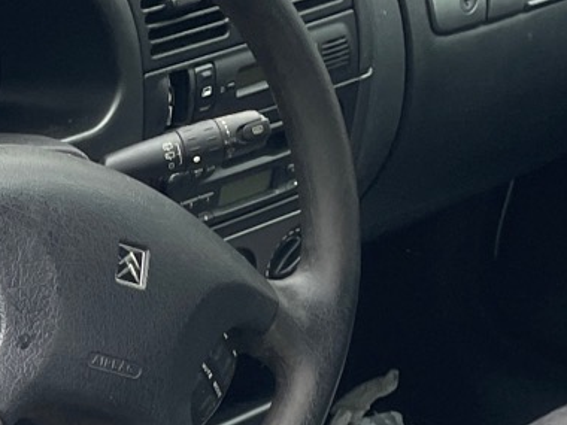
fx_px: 2015
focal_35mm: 123
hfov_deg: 14.3
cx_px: -428
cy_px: 503
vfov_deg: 11.8
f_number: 1.6
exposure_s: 1/121
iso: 64
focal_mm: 4.2
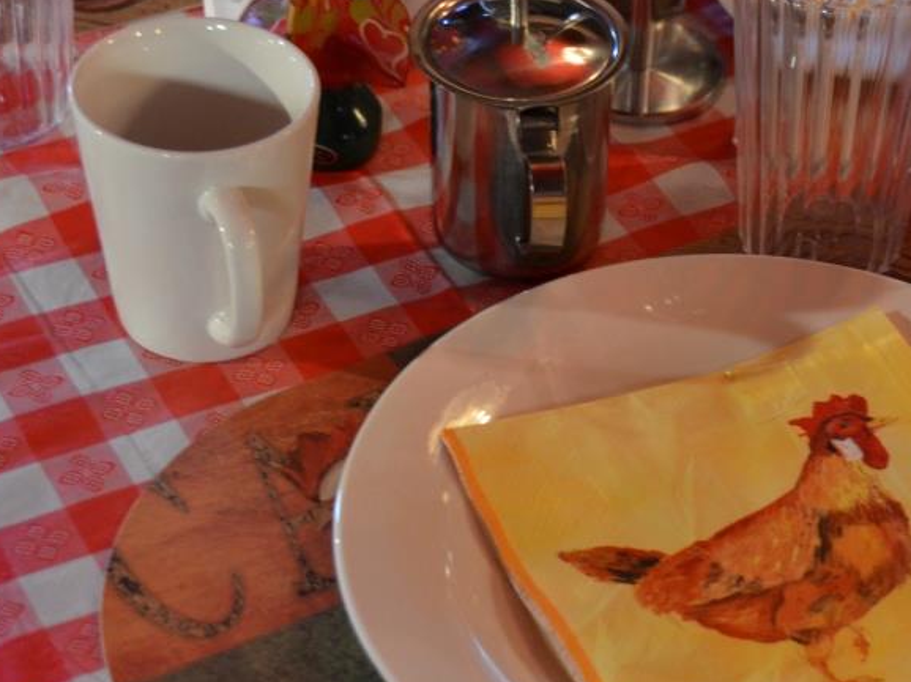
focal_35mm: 102
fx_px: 2683
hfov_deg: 19.2
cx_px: 659
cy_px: 376
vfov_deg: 14.5
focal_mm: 40
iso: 1600
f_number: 4.5
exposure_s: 1/25
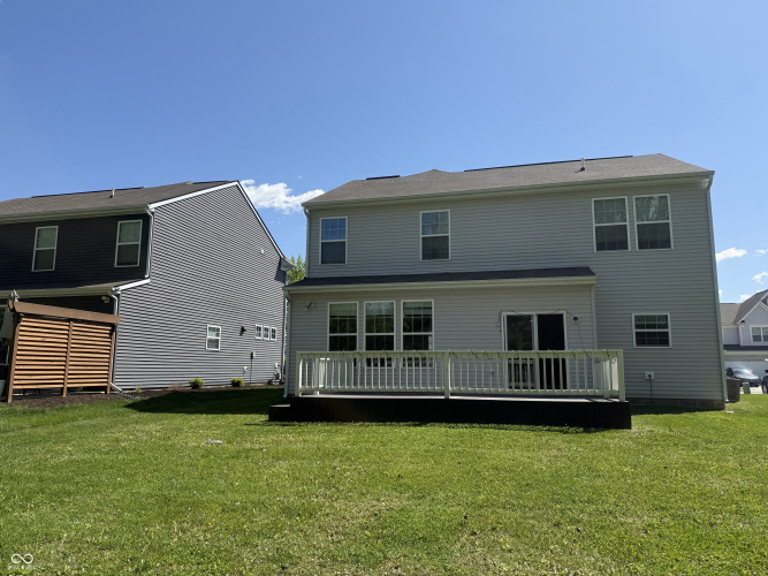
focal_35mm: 24
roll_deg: -0.9
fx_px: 532
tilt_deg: +8.2
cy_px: 288
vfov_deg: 56.8
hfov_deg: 71.6
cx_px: 384
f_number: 1.78
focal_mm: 6.76
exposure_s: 1/3953
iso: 80
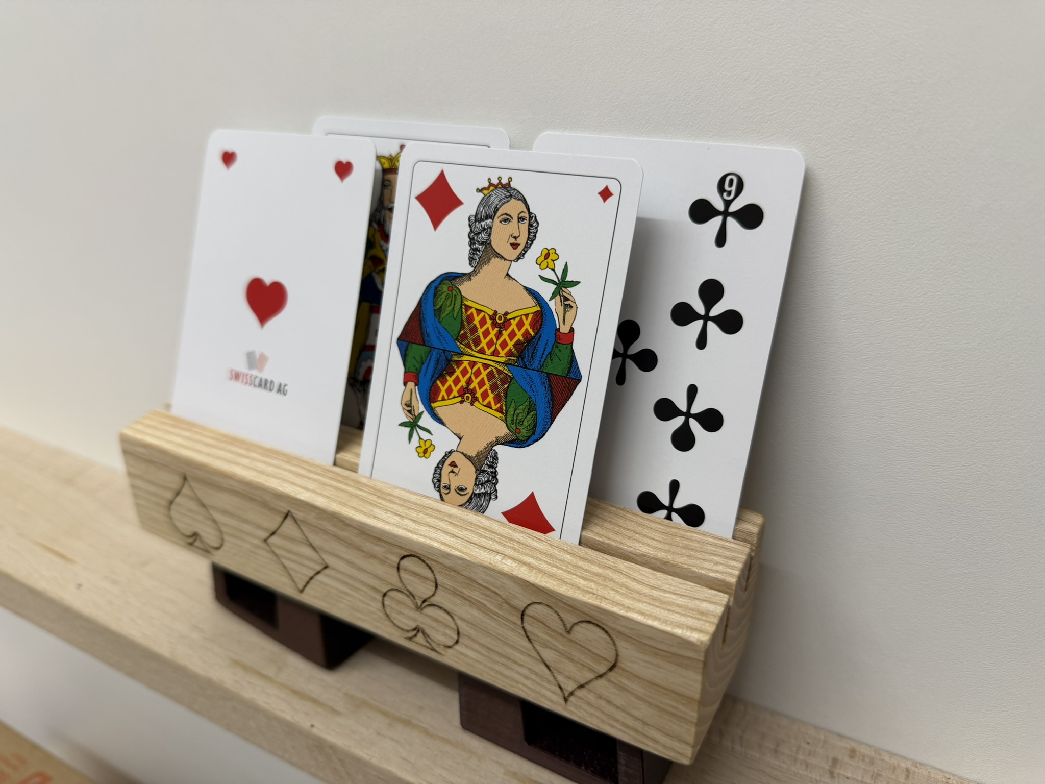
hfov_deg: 71.6
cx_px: 522
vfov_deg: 56.8
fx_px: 725
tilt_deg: -24.2
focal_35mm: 24
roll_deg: -0.4
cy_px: 392
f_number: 1.78
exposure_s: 1/50
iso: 125
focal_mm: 6.76
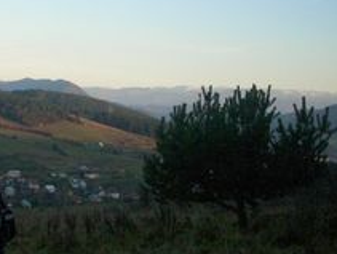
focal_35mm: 66
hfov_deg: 28.1
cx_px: 24
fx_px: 644
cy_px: 144
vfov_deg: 22.3
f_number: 5.6
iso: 200
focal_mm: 6.2
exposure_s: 1/184
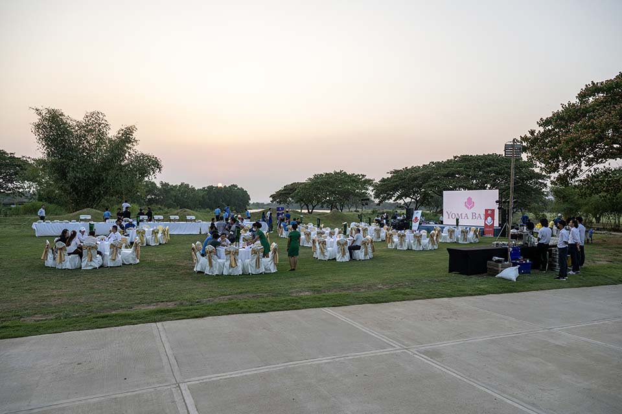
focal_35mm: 24
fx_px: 415
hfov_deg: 73.7
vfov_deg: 53.1
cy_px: 207
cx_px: 311
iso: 250
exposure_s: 1/200
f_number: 6.3
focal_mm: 24
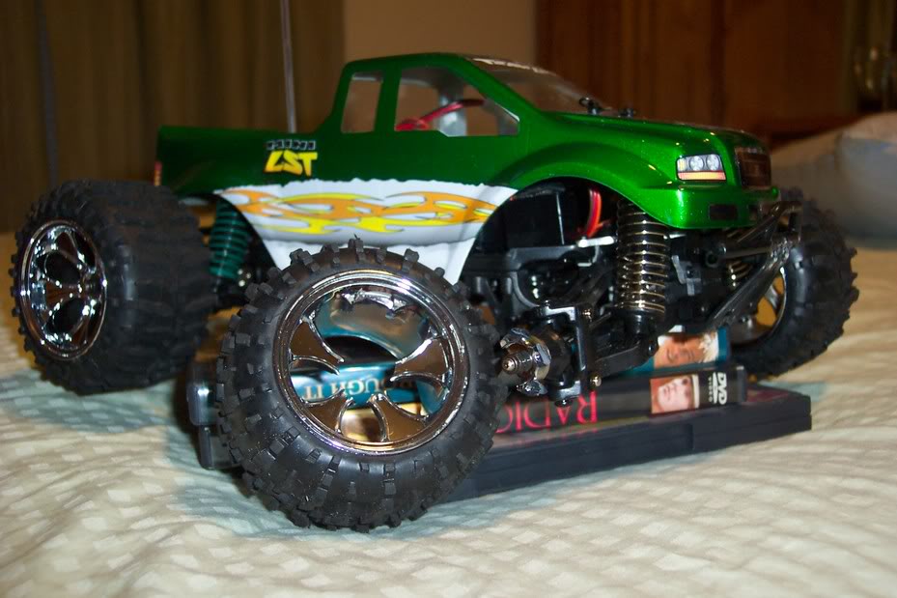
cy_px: 299
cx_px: 448
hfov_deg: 50.7
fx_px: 947
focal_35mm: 38
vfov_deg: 35.0
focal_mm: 8
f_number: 2.8
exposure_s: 1/30
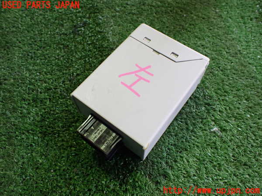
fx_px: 227
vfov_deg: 46.8
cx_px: 131
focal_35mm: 30
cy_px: 98
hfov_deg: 60.0
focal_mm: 5.4
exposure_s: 1/125
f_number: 2.3
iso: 640
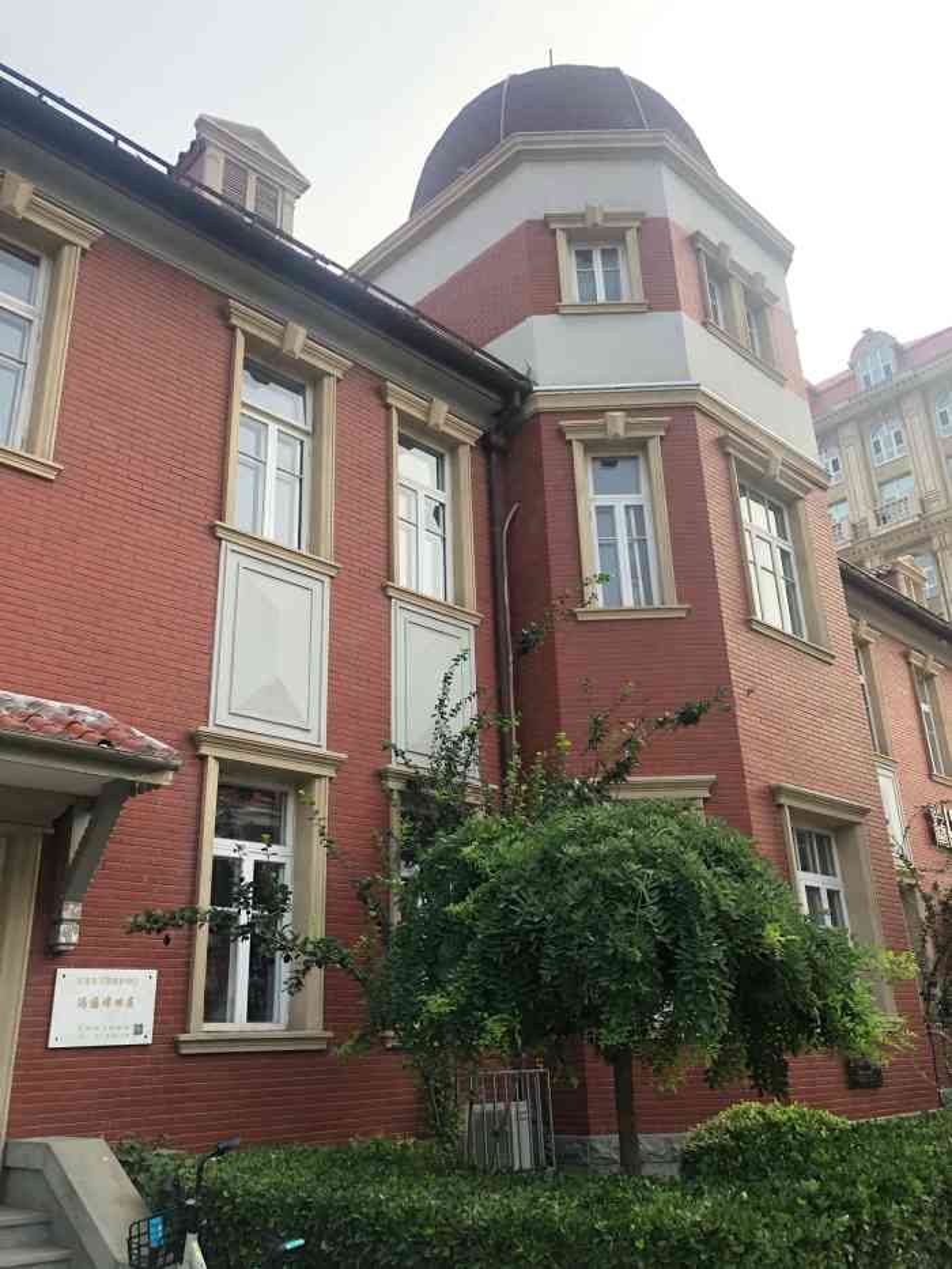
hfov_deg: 49.8
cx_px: 476
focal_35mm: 28
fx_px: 1026
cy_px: 634
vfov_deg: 63.4
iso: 20
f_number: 1.8
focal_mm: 4
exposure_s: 1/521
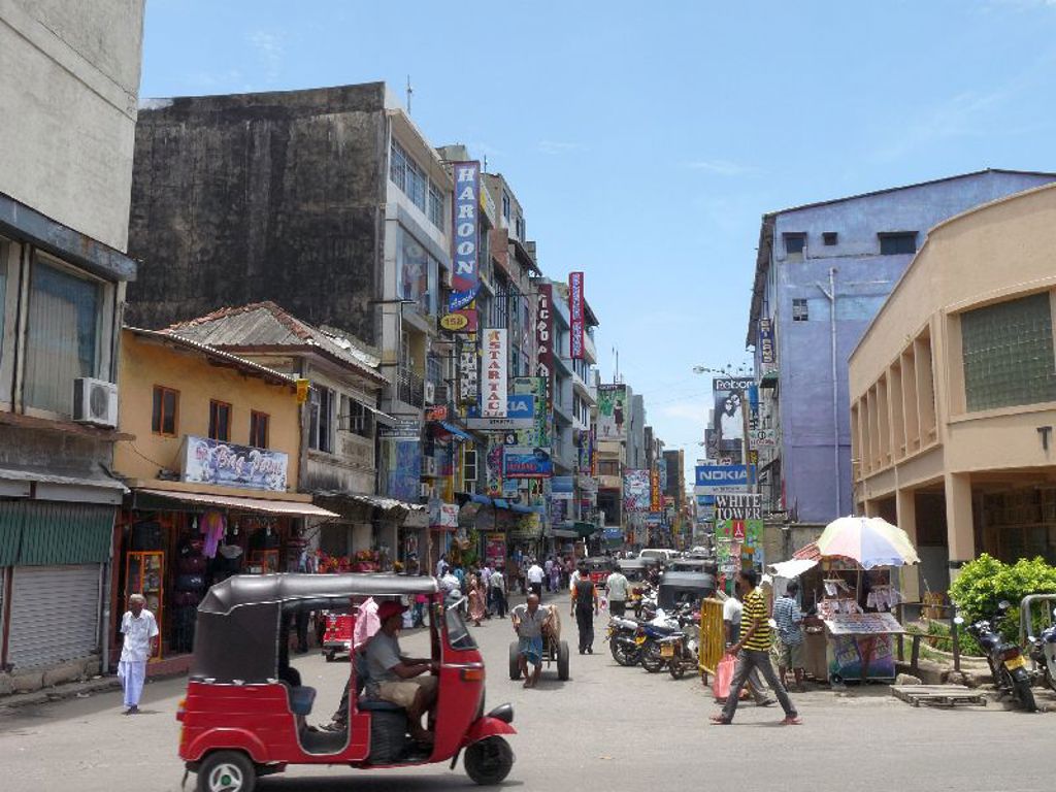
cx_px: 528
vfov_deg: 41.8
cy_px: 396
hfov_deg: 54.0
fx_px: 1037
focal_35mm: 34
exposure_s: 1/250
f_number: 5.6
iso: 100
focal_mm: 6
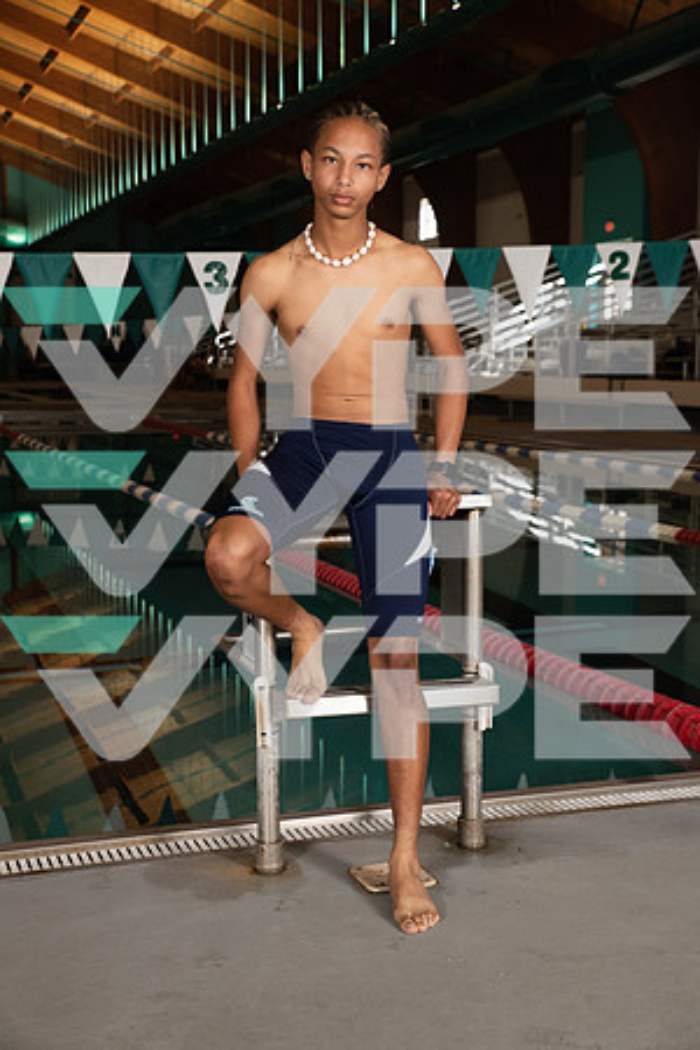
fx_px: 1517
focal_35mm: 52
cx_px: 350
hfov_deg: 26.0
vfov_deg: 38.2
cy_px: 525
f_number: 7.1
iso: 800
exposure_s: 1/250
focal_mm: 52
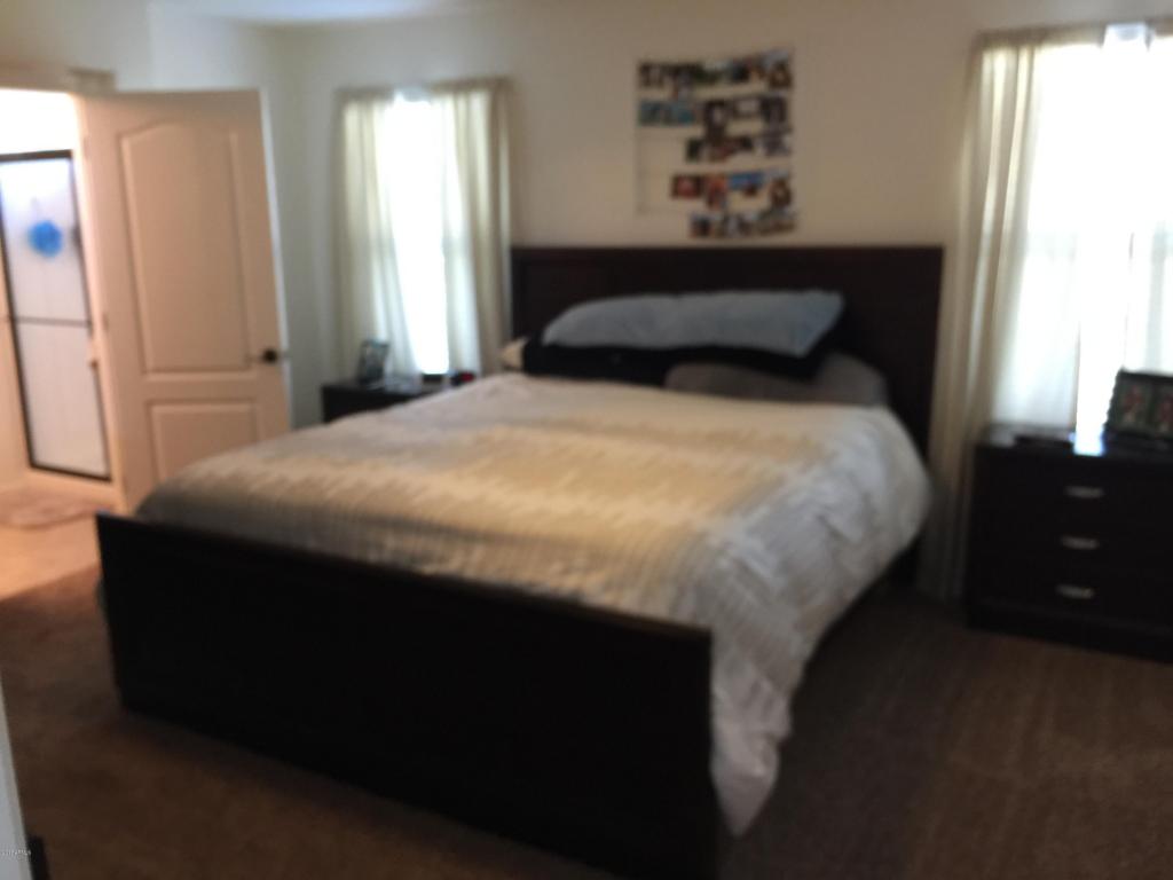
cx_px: 586
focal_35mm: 29
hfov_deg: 61.7
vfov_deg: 48.2
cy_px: 440
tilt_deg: -11.2
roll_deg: +1.8
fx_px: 983
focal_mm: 4.15
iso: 80
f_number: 2.2
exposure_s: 1/15
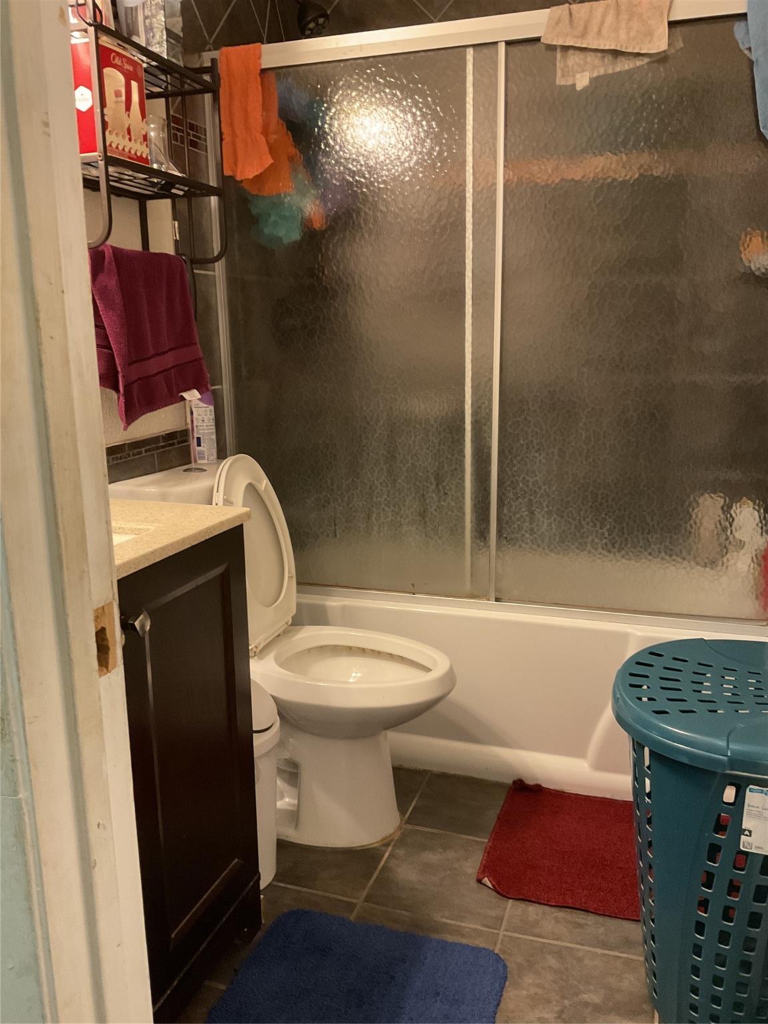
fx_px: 858
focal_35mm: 29
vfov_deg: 61.7
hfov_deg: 48.2
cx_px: 384
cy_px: 512
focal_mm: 3
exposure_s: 1/40
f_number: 1.8
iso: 250
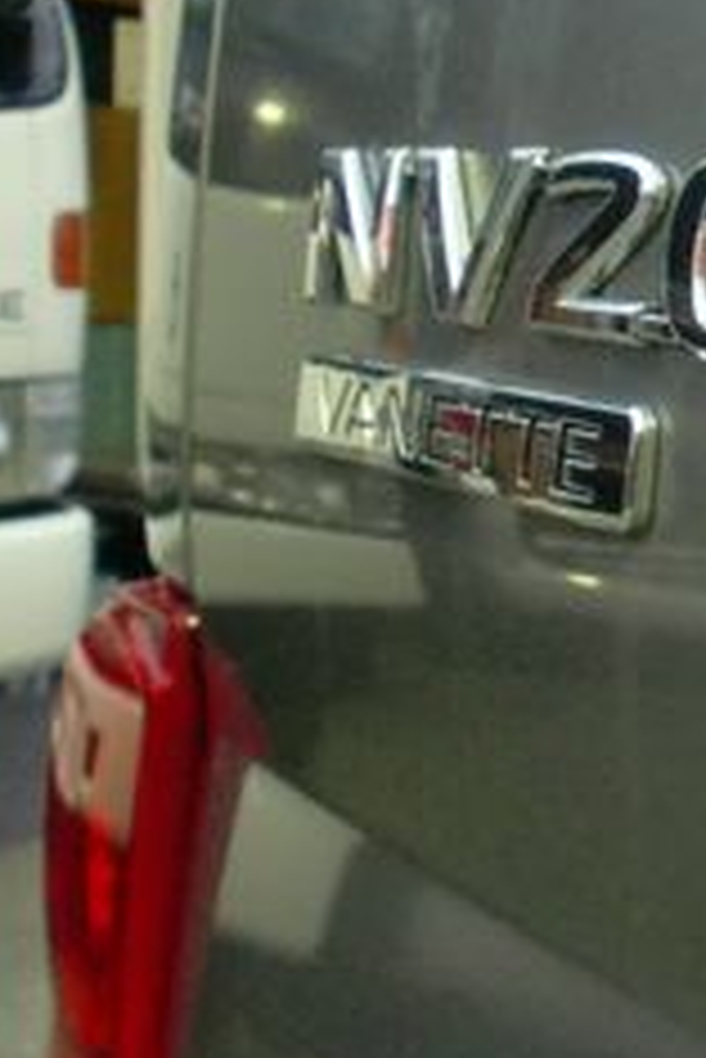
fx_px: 1909
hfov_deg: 19.1
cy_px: 347
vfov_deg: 30.7
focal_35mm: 65
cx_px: 956
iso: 400
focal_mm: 4.65
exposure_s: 1/40
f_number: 2.6
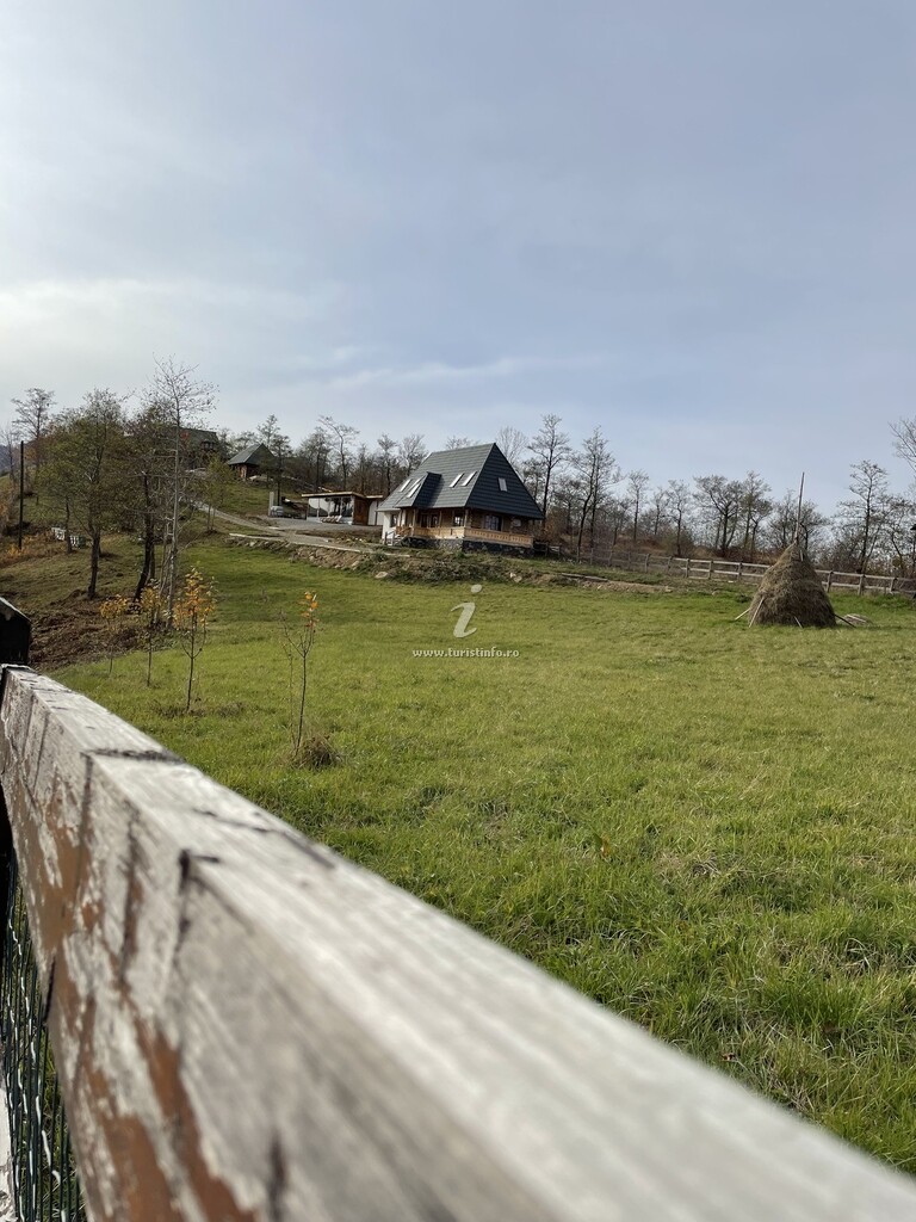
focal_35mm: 26
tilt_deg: -0.9
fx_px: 917
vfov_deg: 67.3
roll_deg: -5.6
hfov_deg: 53.1
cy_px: 611
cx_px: 458
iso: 32
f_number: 1.6
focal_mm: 4.2
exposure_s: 1/5291
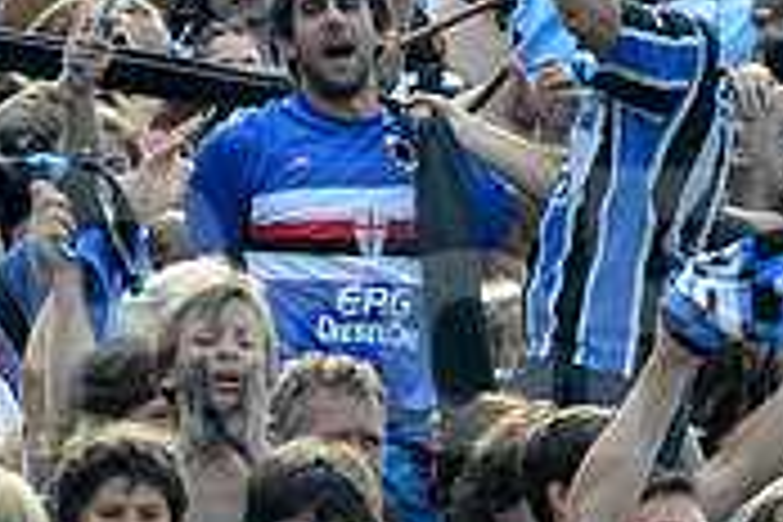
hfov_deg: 3.2
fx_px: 14158
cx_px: 392
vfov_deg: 2.1
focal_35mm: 651
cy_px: 304
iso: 250
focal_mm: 195
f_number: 4.5
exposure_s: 1/320
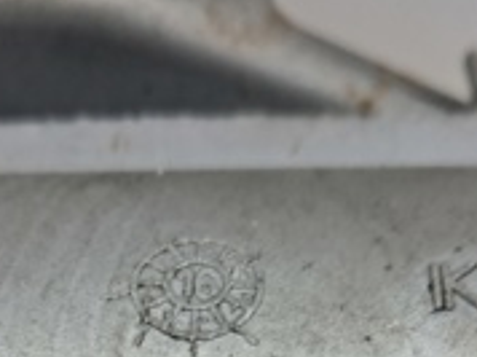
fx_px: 1335
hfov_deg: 20.3
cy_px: 624
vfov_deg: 13.7
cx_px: 217
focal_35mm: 97
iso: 200
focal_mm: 4
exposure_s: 1/60
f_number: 1.8
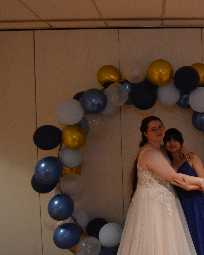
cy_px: 125
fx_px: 324
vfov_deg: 42.9
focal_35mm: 43
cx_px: 184
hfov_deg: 33.1
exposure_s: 1/60
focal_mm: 20
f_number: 3.5
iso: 3200
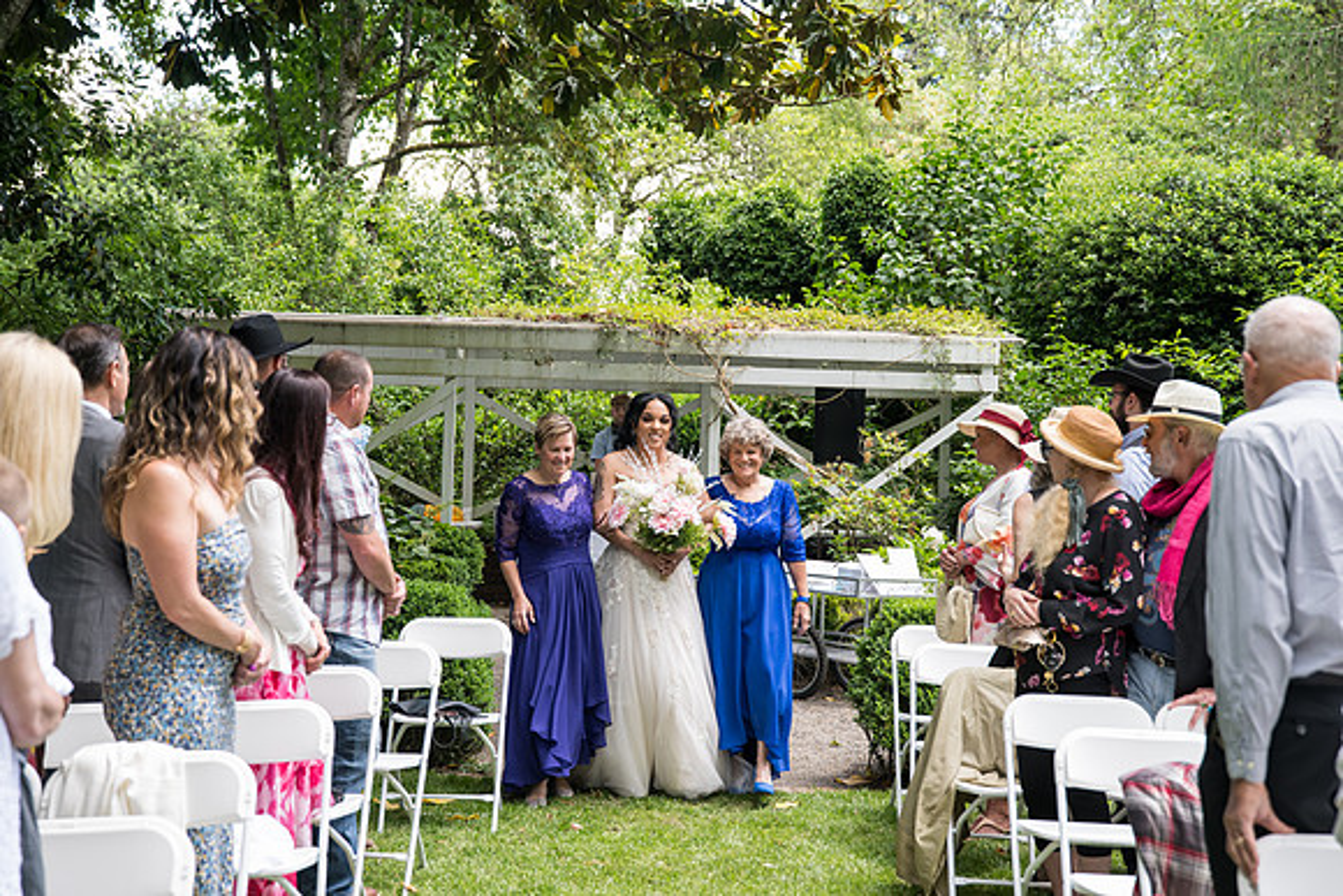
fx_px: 2090
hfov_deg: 35.6
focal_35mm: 56
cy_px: 448
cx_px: 672
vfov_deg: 24.2
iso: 640
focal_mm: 56
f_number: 3.5
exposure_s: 1/400
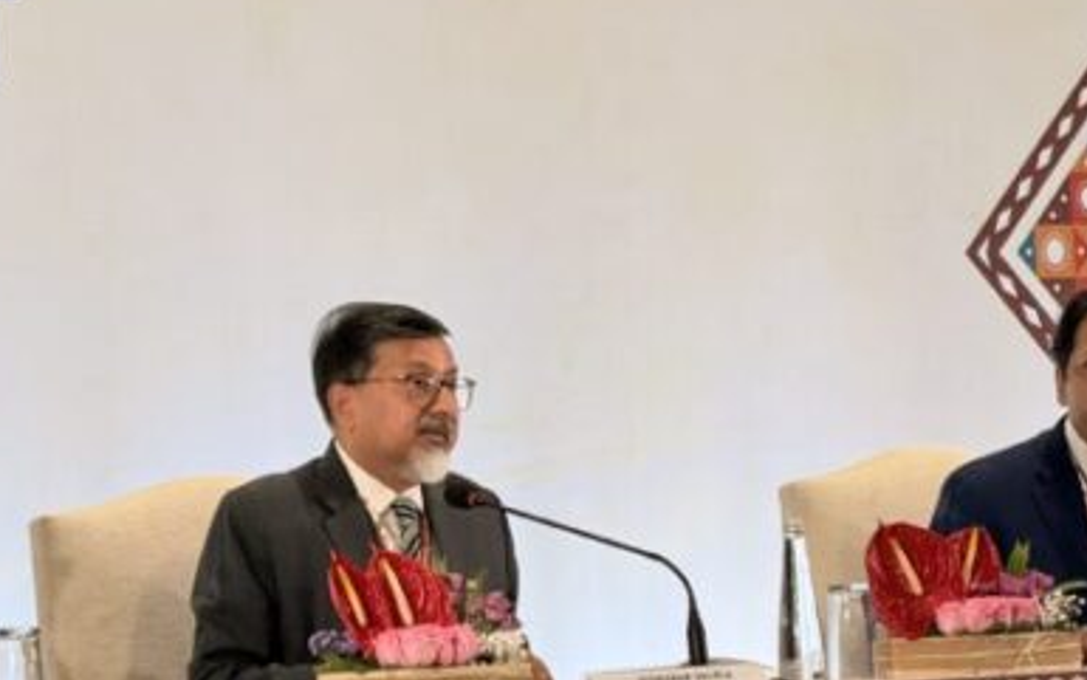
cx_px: 343
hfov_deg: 9.3
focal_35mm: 225
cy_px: 142
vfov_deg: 5.8
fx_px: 6668
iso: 160
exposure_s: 1/100
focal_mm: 15.66
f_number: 2.8
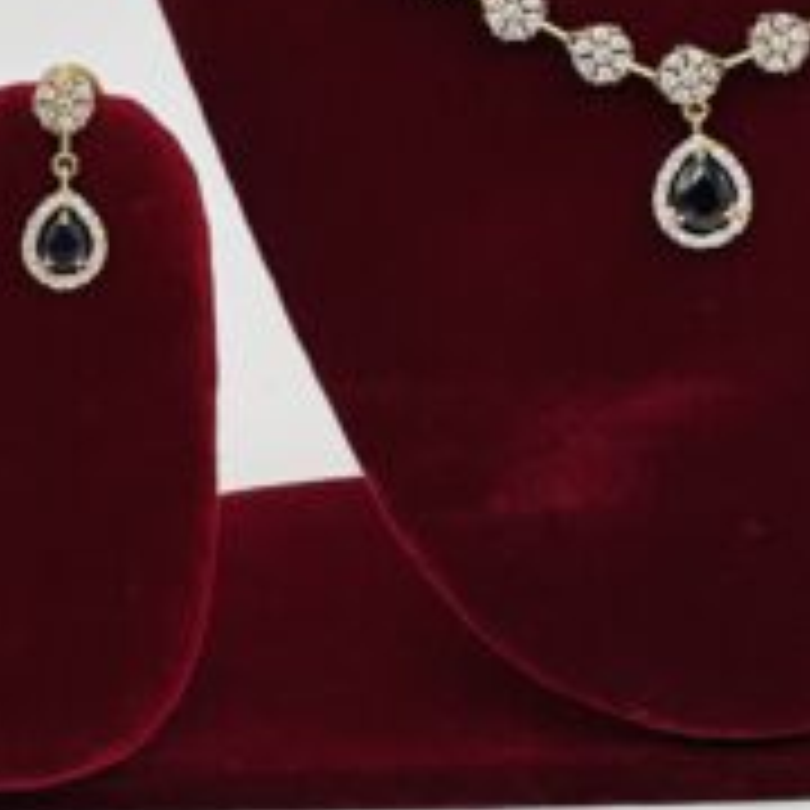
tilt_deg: -17.2
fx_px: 5612
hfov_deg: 8.2
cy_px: -315
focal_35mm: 212
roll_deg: -0.2
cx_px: 765
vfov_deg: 8.1
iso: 32
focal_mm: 9
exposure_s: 1/133
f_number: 2.8
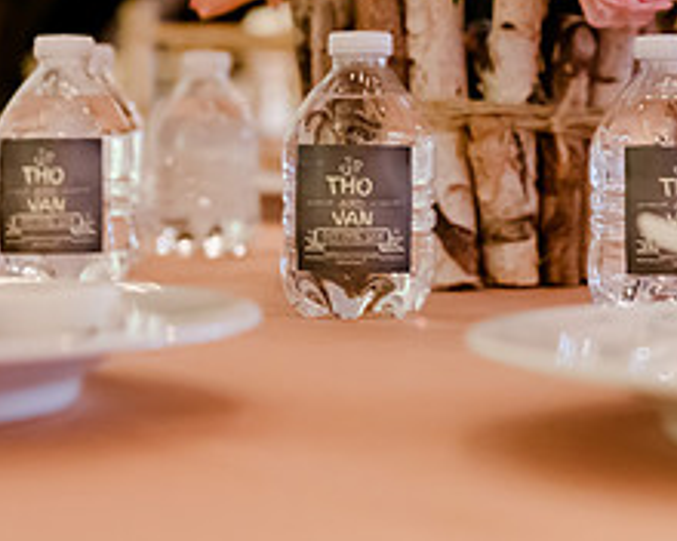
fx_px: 2264
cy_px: 8
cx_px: 433
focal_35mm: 113
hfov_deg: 17.0
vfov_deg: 13.5
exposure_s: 1/125
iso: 4000
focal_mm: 40
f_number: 2.8
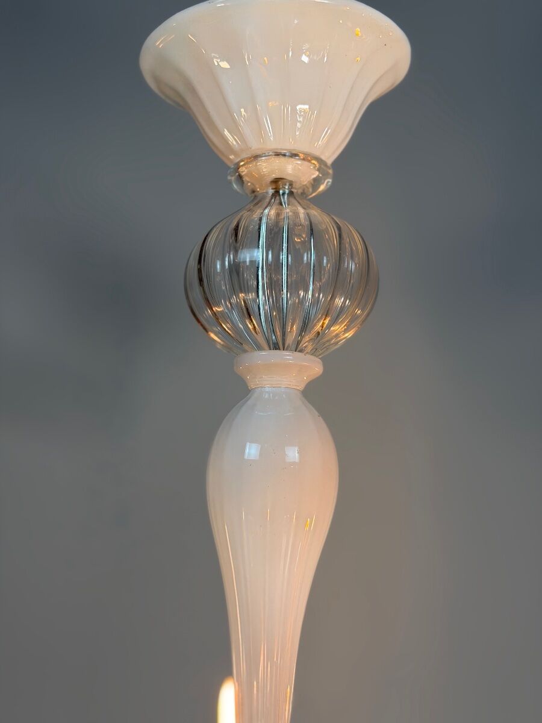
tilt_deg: +10.4
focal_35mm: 48
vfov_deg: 39.7
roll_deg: -3.8
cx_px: 271
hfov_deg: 30.3
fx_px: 1002
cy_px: 362
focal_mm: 6.76
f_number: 1.78
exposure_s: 1/100
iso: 64
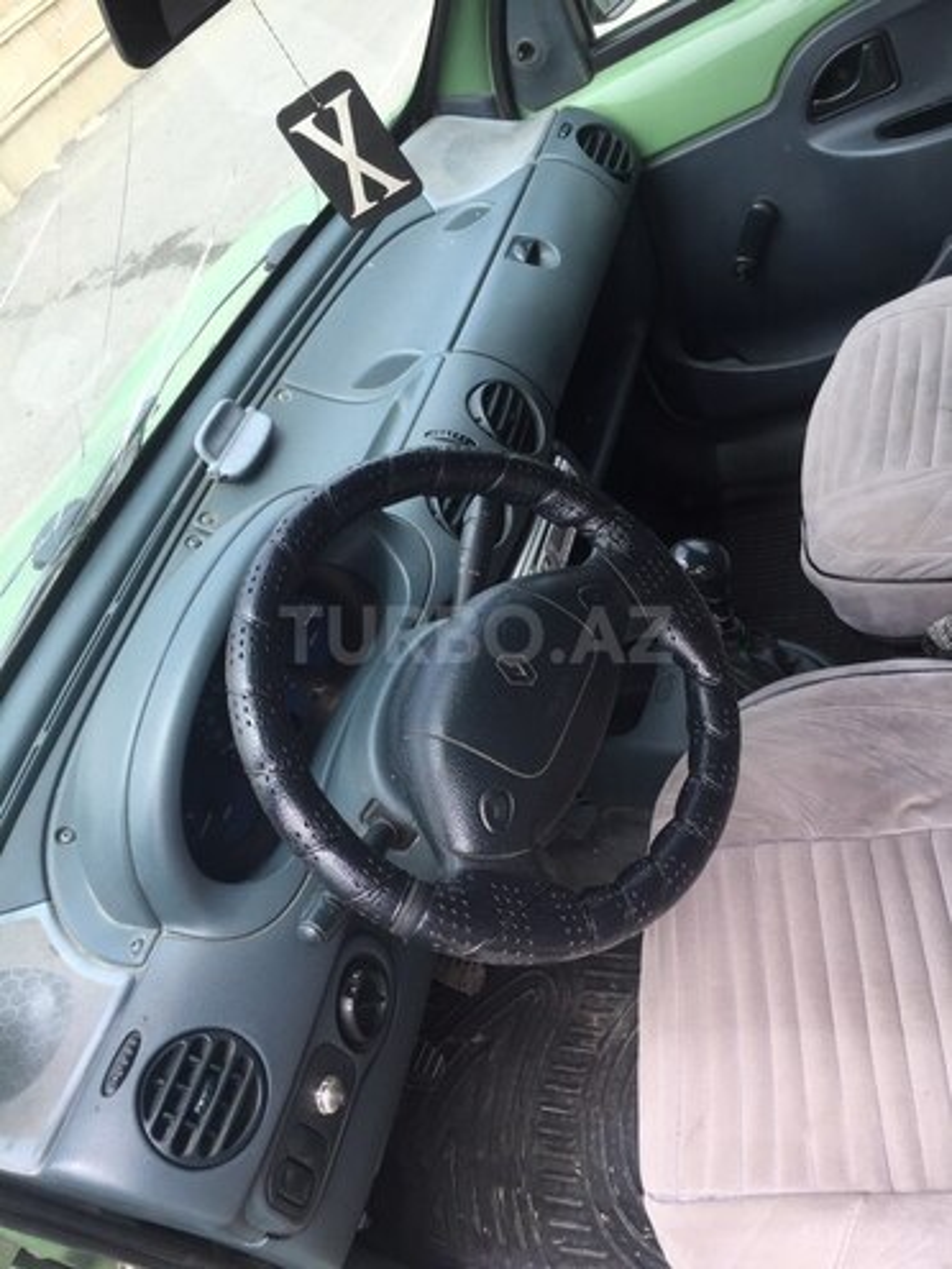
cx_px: 476
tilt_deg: -35.3
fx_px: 1063
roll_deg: +37.9
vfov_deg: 61.7
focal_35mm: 29
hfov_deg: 48.2
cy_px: 634
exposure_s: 1/412
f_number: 2.2
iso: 32
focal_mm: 4.15
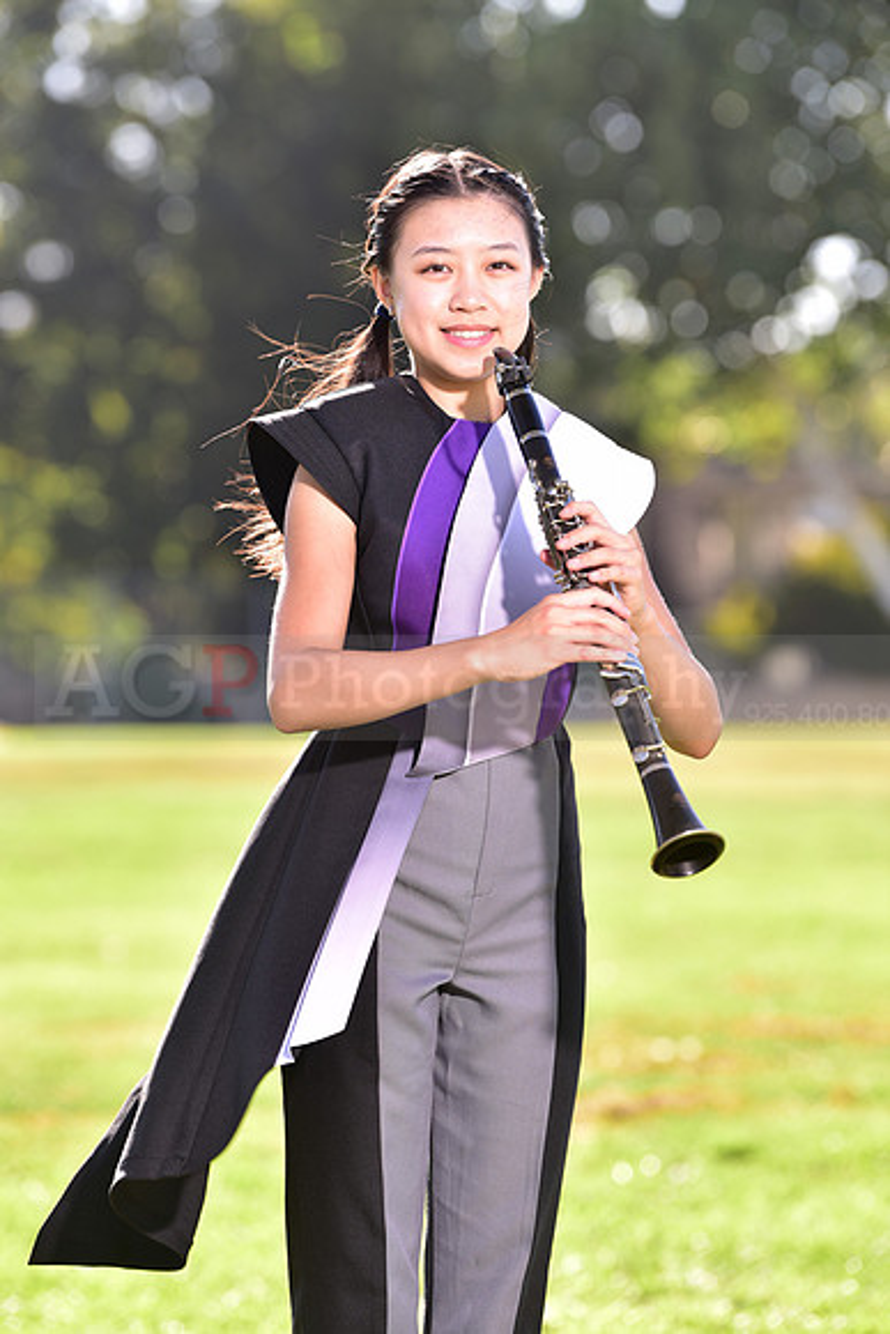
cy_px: 667
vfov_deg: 11.4
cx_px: 445
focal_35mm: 180
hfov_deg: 7.6
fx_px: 6670
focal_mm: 180
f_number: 4.5
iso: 100
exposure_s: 1/200
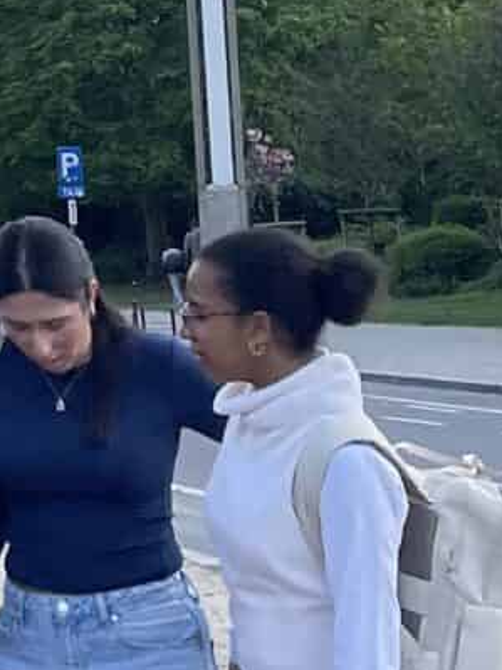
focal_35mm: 167
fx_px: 3231
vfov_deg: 11.3
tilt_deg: +8.9
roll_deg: +0.3
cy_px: -343
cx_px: -861
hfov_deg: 8.0
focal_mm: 4.2
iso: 32
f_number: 1.6
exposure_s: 1/1984
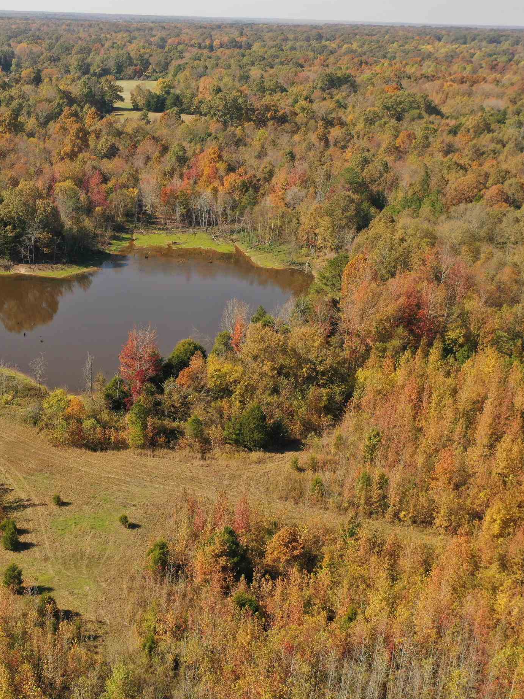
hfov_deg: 31.2
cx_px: 91
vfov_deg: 42.1
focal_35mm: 45
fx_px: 908
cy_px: 351
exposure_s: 1/1000
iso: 100
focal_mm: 10.26
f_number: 3.2
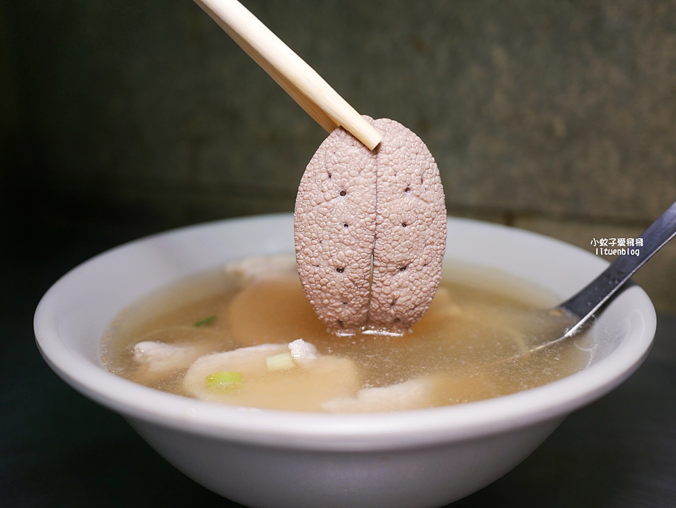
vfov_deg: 49.8
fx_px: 547
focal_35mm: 28
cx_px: 338
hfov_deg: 63.4
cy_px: 254
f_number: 2.5
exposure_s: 1/100
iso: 200
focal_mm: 14
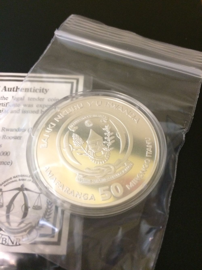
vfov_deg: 61.7
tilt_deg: -60.2
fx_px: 226
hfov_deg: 48.2
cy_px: 135
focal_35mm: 29
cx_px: 101
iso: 250
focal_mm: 4.15
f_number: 2.2
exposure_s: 1/30
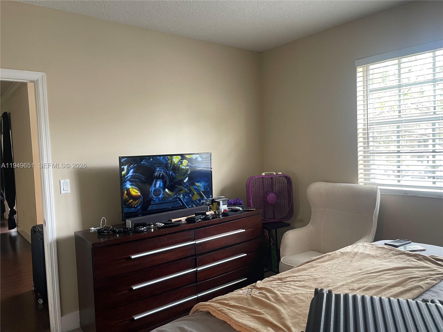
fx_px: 320
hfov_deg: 69.4
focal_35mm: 25
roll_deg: +2.9
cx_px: 222
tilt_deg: -3.8
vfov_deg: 54.9
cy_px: 166
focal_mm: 5.1
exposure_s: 1/60
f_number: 1.6
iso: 200
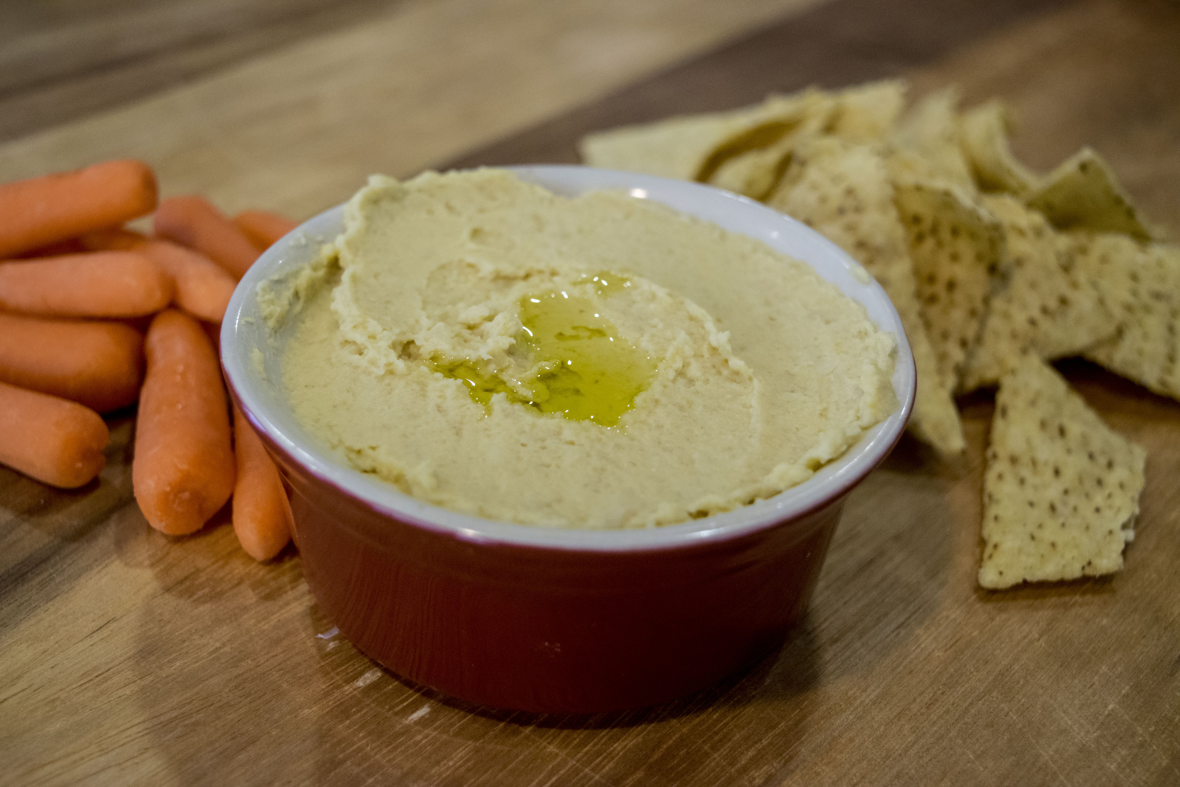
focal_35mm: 51
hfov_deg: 38.9
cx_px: 590
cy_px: 394
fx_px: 1672
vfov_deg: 26.5
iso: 1100
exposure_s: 1/60
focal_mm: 34
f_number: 4.5
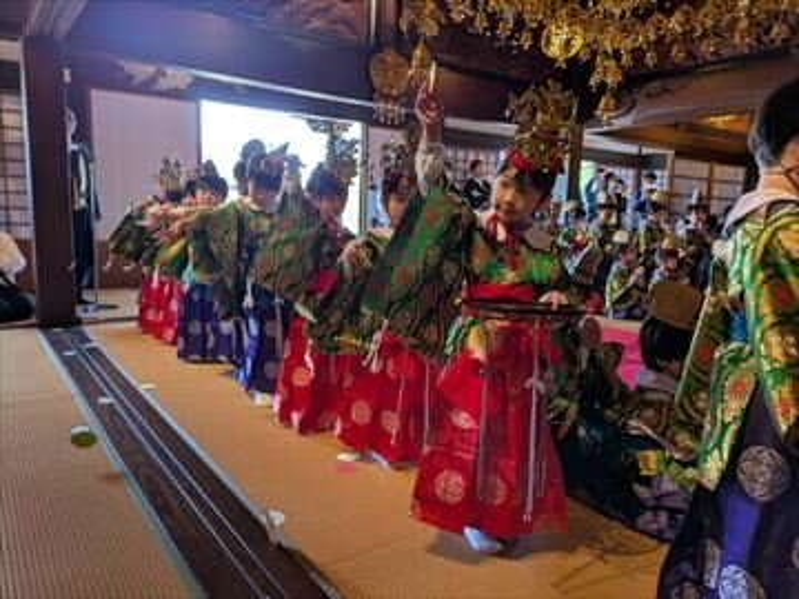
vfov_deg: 54.9
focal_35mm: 25
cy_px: 300
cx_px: 400
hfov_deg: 69.4
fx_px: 577
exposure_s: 1/100
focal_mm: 5.4
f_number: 1.9
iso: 123
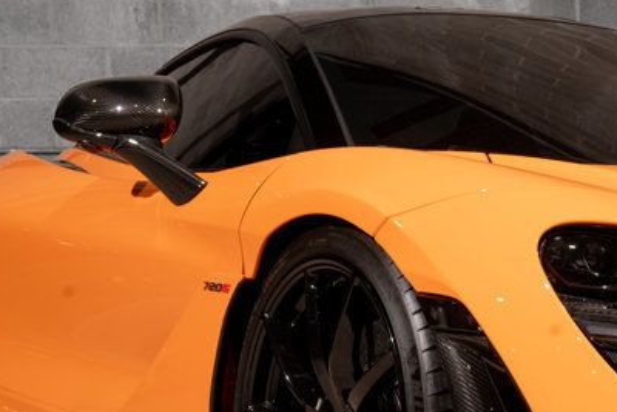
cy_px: 345
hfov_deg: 17.8
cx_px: 723
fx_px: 1886
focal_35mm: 110
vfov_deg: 12.4
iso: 320
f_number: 11
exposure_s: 1/50
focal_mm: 43
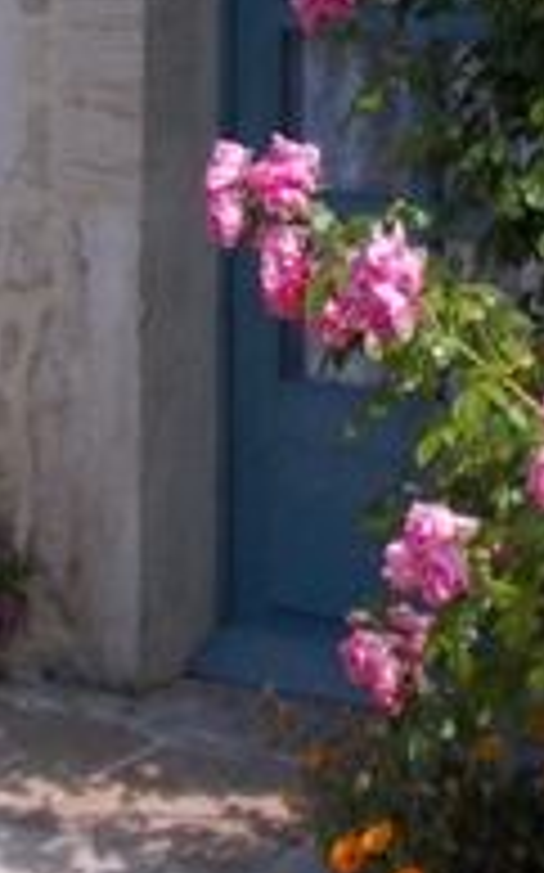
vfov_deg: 18.6
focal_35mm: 98
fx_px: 2328
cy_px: -464
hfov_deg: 13.0
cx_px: 638
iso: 80
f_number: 5.4
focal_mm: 4
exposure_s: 1/200
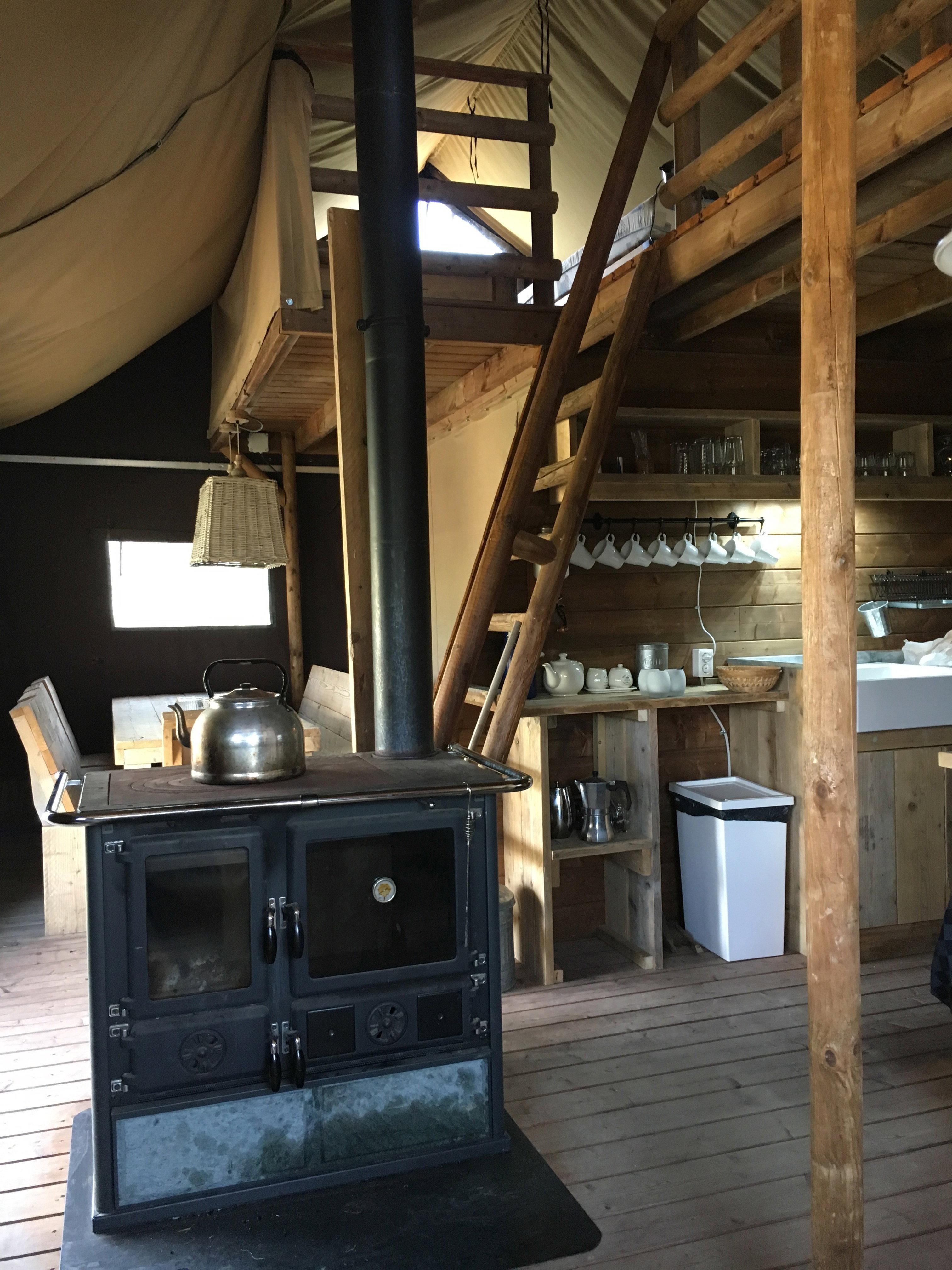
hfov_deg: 48.2
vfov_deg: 61.7
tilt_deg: +0.3
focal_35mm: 29
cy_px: 635
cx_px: 476
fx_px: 1063
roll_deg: +1.3
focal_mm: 4.15
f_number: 2.2
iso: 200
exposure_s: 1/33
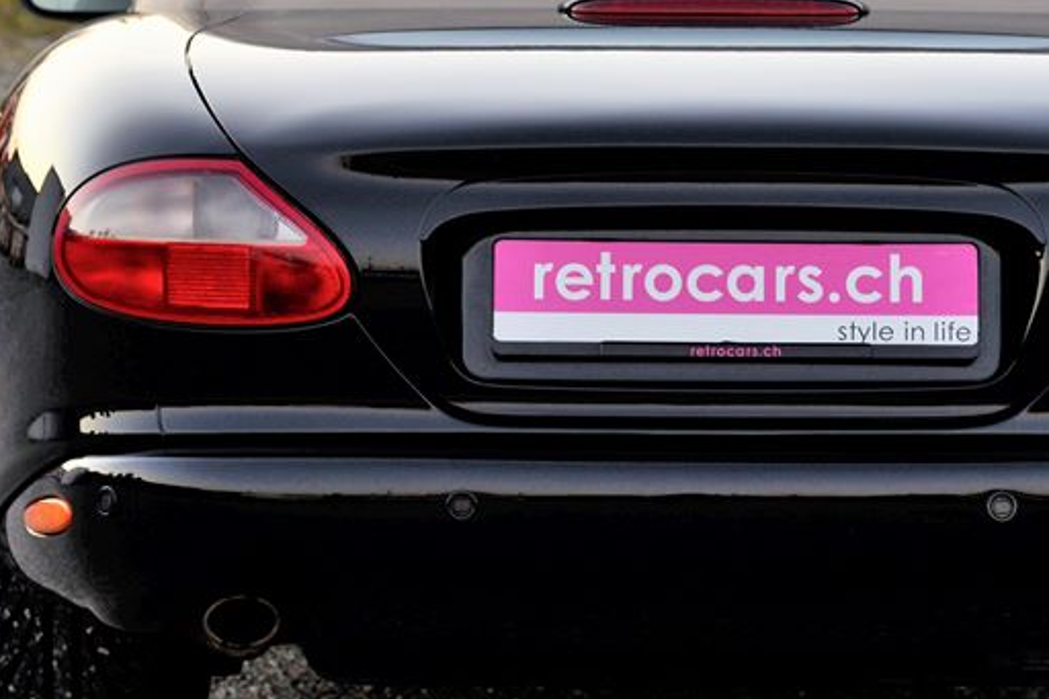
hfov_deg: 12.7
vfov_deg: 8.5
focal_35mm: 161
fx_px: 4690
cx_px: 729
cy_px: 227
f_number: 6.3
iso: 500
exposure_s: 1/50
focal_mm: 86
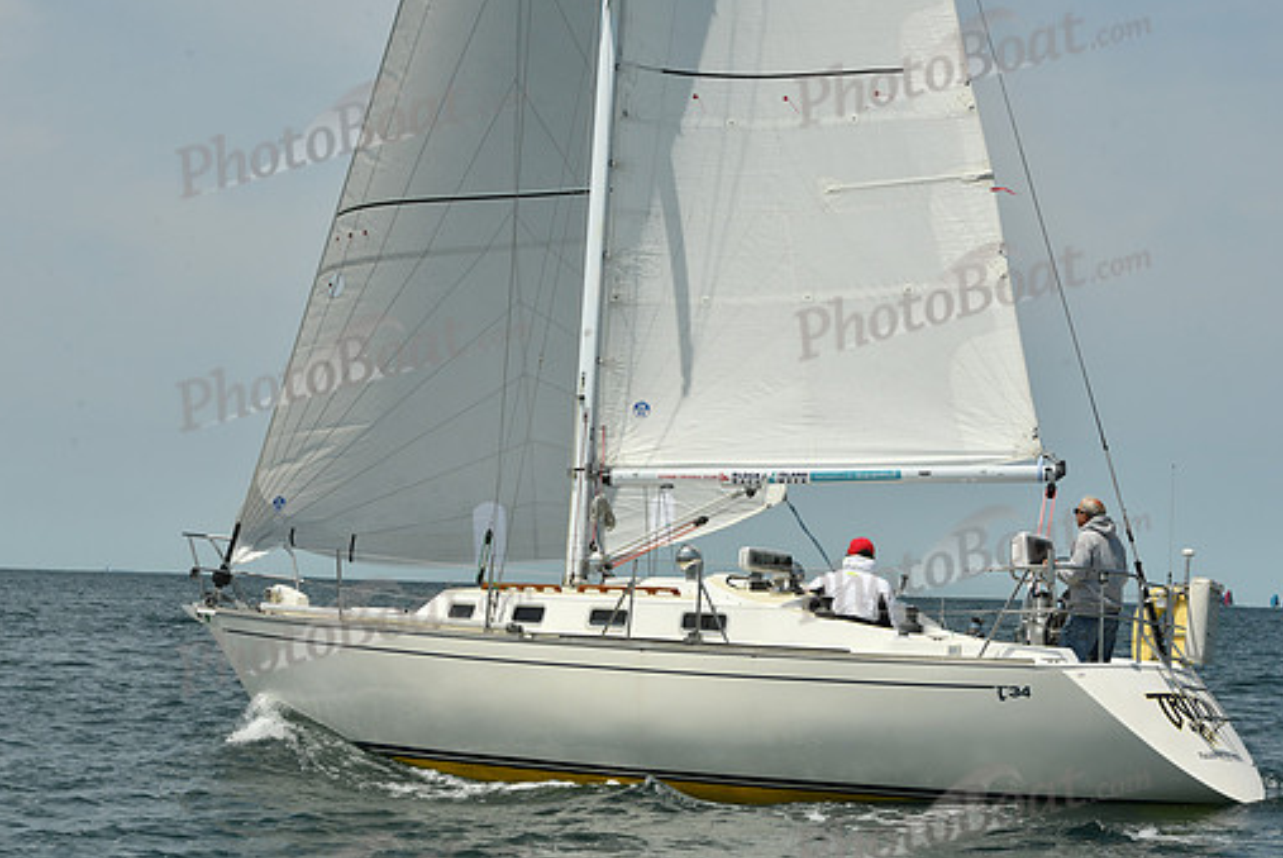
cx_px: 666
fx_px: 2853
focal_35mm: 80
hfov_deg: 25.3
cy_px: 462
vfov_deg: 17.1
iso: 320
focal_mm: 70
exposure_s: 1/1000
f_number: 13
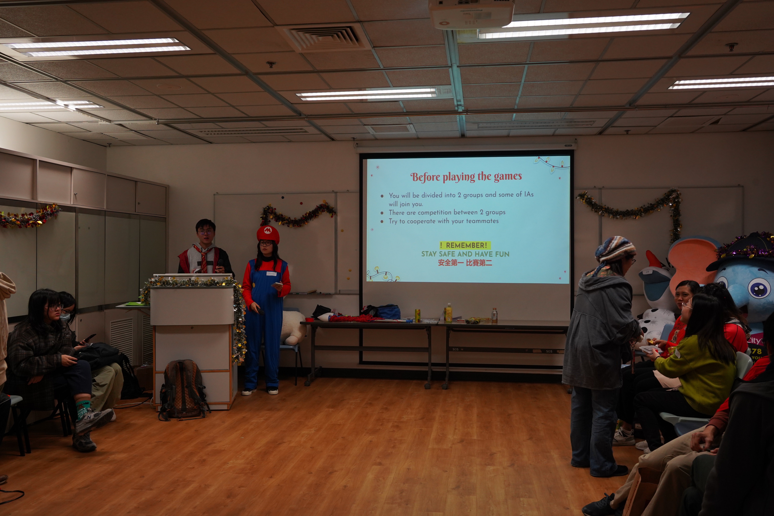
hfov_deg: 60.3
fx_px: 666
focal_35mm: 31
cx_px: 387
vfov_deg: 42.3
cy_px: 258
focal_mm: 31
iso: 1600
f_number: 9
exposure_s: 1/40
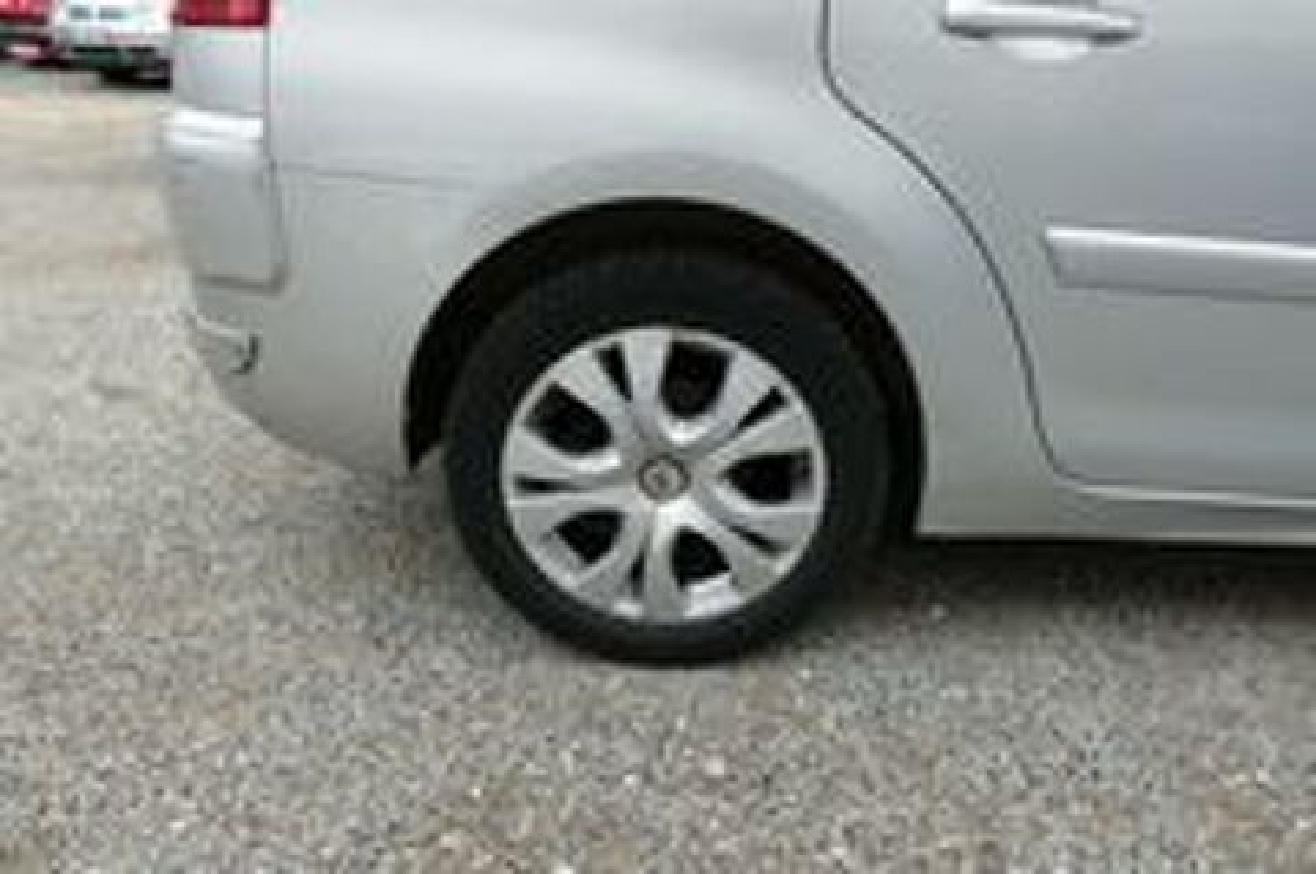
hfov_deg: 63.7
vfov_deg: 44.9
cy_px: 437
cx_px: 658
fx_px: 1059
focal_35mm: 29
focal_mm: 10.6
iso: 125
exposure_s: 1/250
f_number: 3
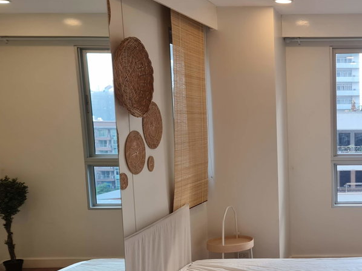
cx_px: 352
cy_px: 178
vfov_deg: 27.9
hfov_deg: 34.0
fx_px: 544
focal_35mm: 52
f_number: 1.8
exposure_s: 1/100
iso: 50
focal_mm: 7
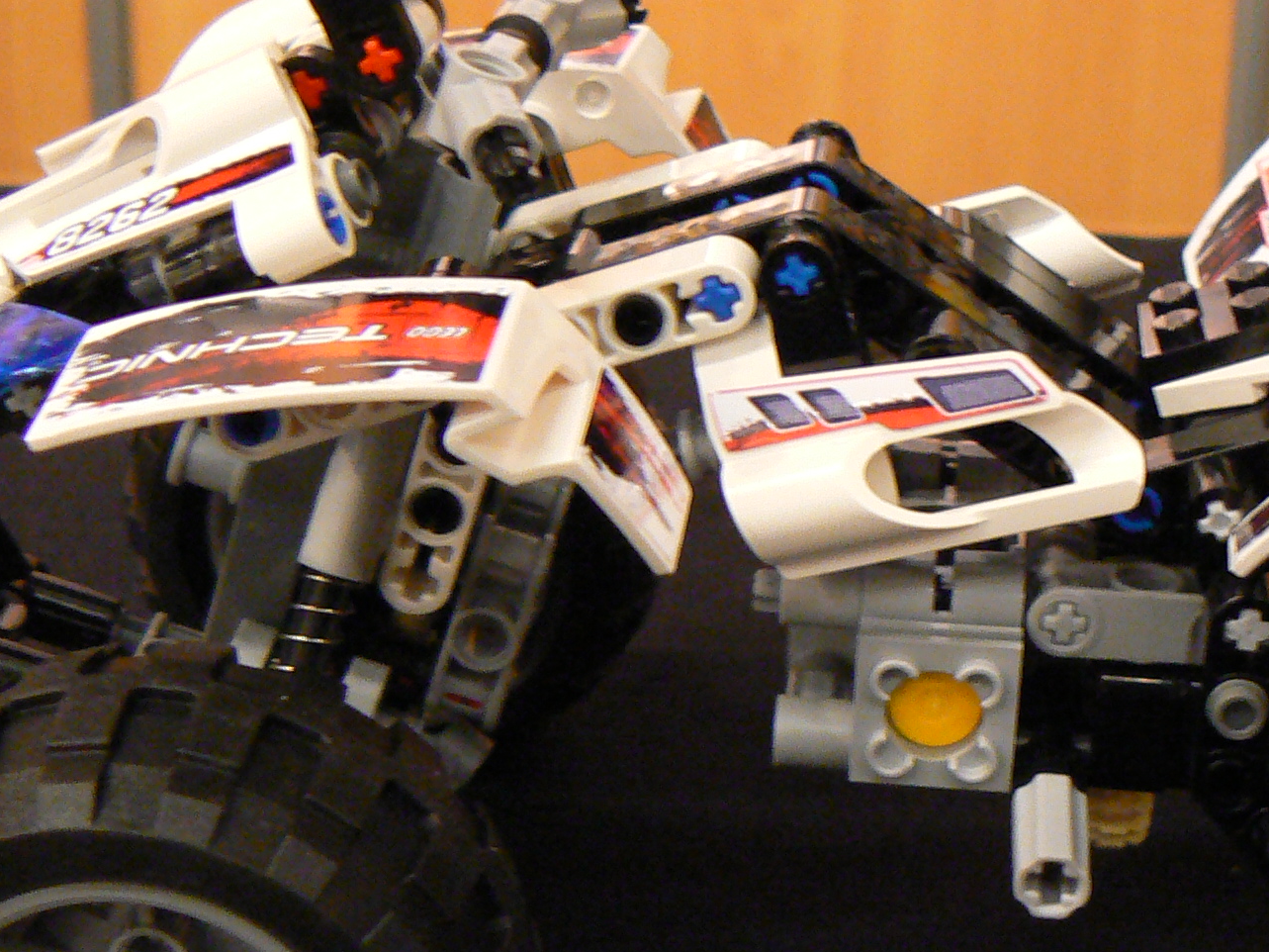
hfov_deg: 24.4
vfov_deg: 18.5
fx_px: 2896
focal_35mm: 79
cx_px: 967
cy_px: 728
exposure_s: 1/6
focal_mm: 6
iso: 200
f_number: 2.8
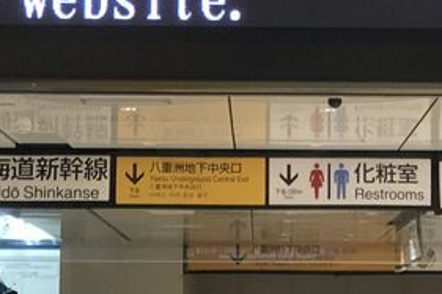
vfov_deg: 6.2
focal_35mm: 216
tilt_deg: +11.3
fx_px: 2650
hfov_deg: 9.5
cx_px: 294
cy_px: -233
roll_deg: +0.7
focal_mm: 6.6
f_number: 2.8
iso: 400
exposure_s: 1/100
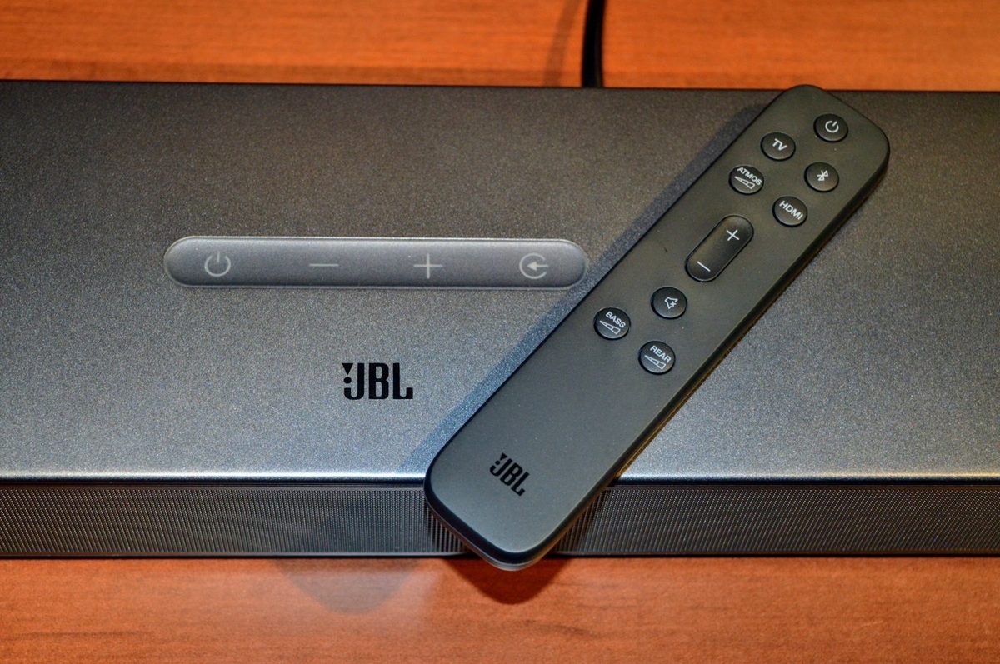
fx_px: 1748
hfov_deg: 31.9
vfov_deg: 21.5
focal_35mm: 63
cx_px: 500
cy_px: 332
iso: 800
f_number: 5
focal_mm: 42
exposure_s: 1/30
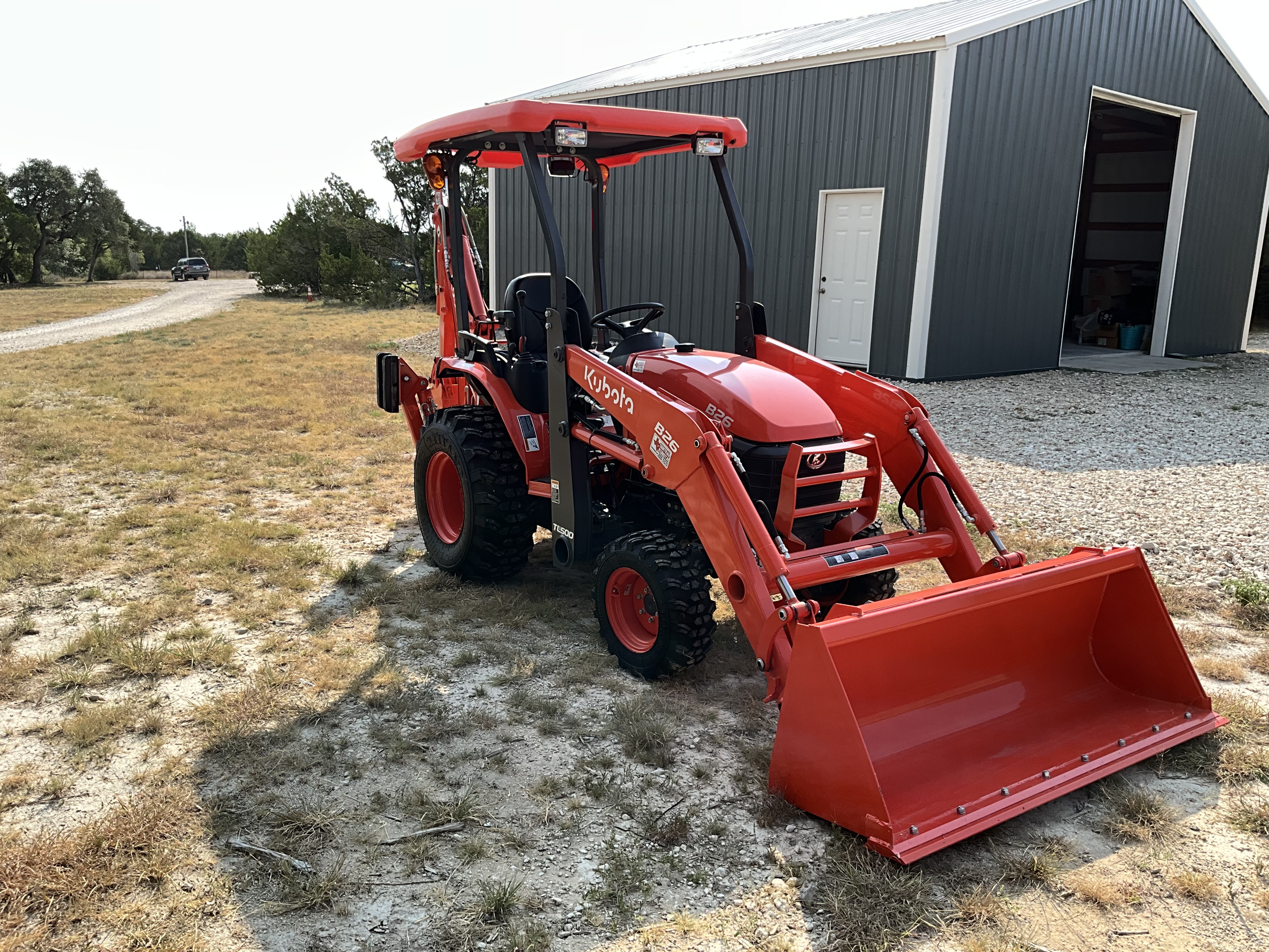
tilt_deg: -11.7
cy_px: 476
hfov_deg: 61.7
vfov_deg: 48.2
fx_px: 1063
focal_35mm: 29
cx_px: 634
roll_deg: -1.1
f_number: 1.8
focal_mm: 3
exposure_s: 1/1121
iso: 25
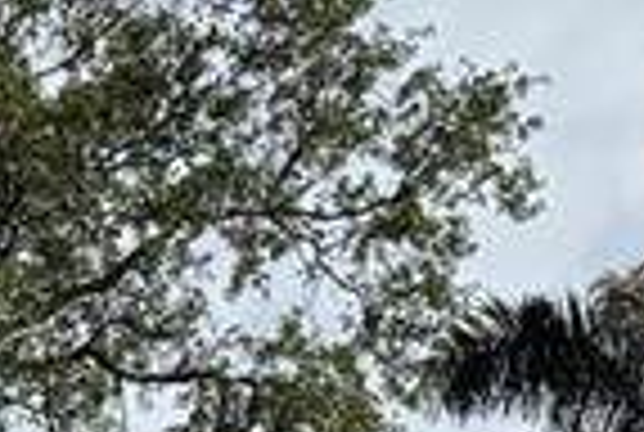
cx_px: -576
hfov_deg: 9.3
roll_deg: -1.4
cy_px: 2048
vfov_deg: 5.3
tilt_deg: -6.5
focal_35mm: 209
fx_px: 3747
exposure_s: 1/7353
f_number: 1.78
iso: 80
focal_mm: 6.76
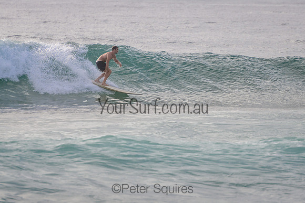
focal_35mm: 550
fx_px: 4662
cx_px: 163
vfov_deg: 2.5
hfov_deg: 3.7
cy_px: 63
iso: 250
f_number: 5.6
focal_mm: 400
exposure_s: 1/2000
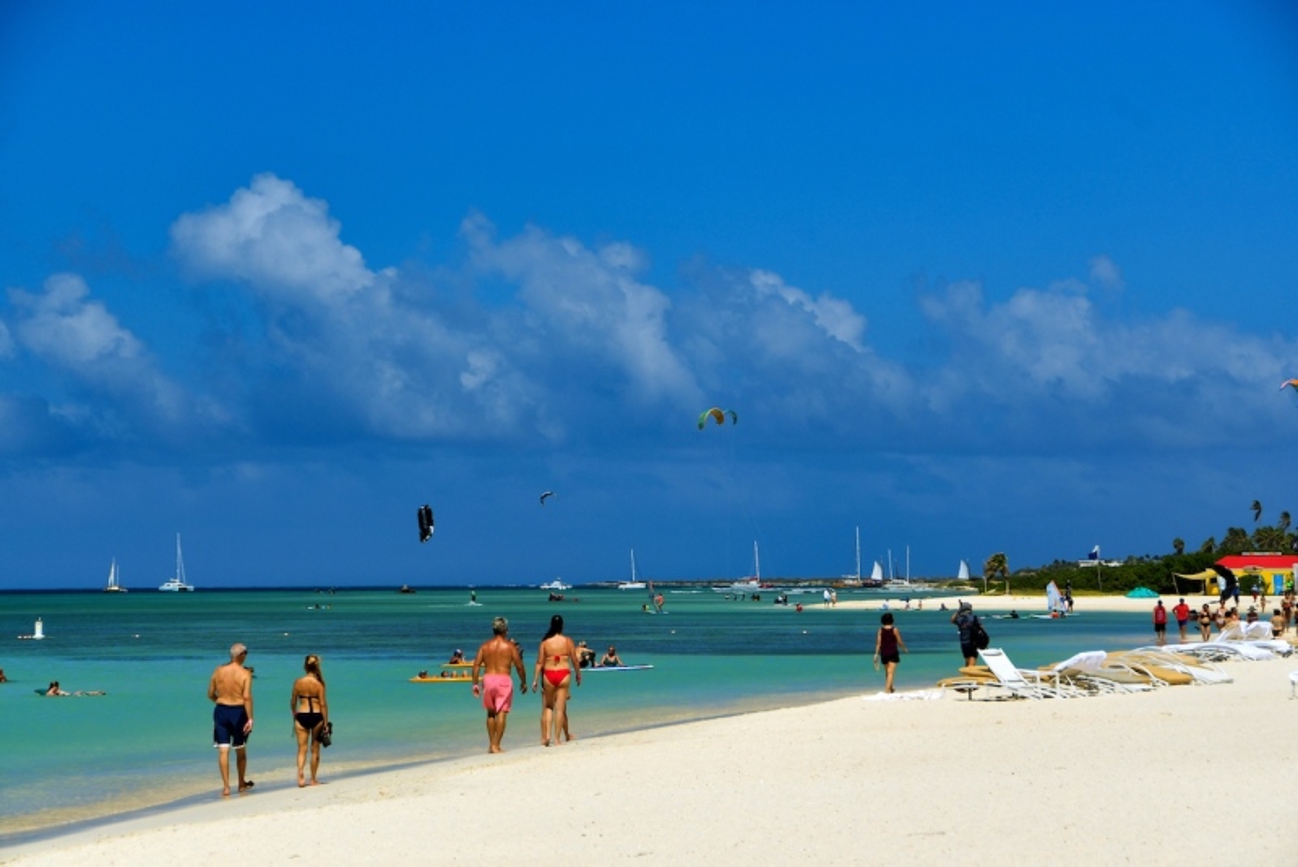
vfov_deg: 11.4
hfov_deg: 17.1
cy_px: 434
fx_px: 4328
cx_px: 649
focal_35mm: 120
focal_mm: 80
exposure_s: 1/1000
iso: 200
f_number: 8
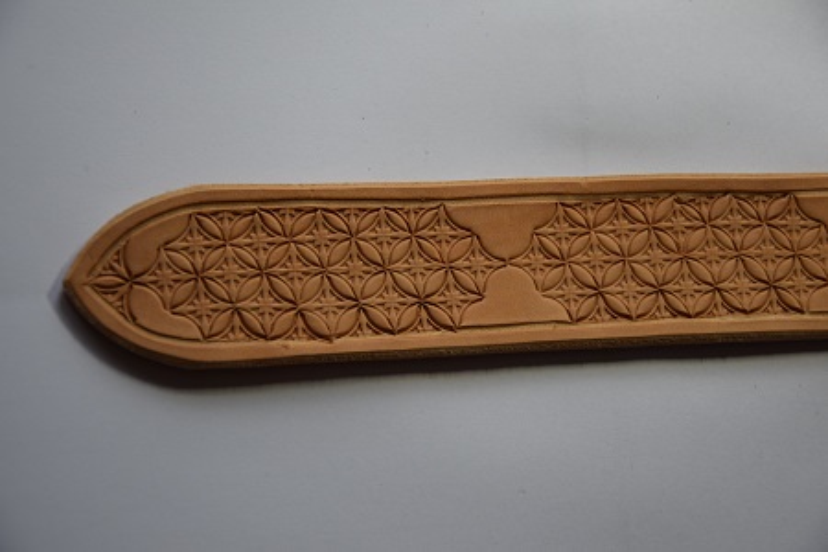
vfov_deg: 12.2
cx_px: 414
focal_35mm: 112
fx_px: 2587
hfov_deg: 18.2
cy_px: 276
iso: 640
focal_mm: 75
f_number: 5.3
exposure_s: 1/80
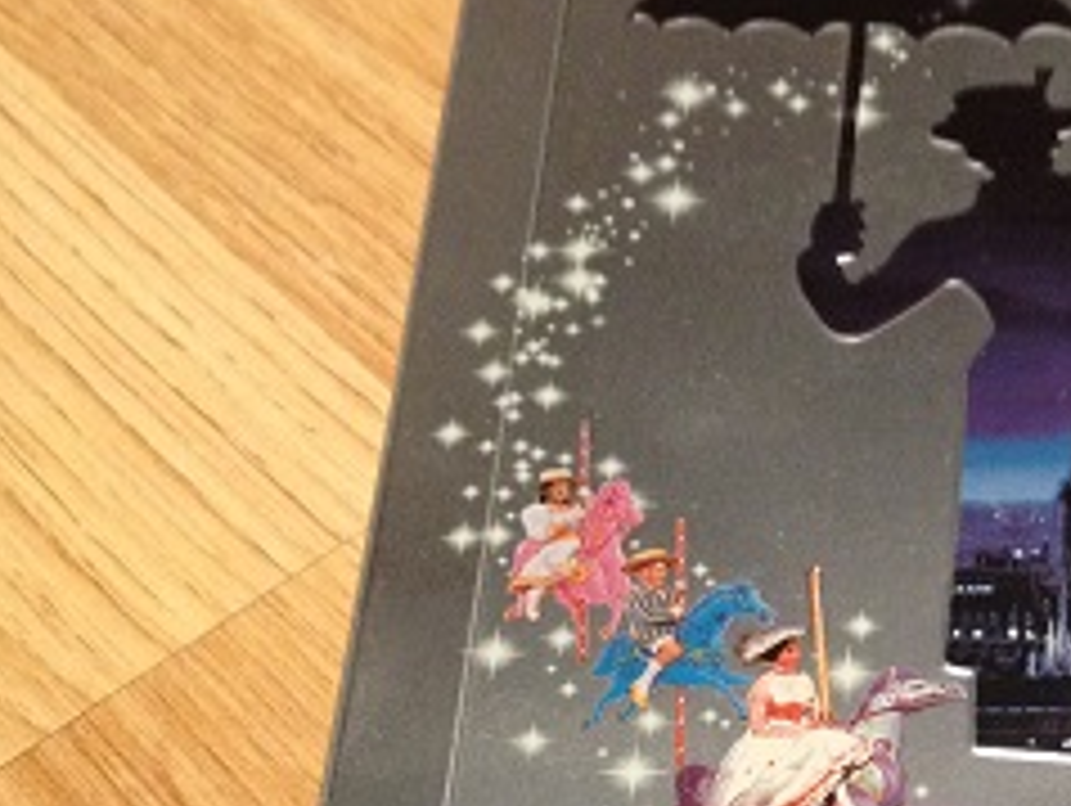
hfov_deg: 19.9
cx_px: 1197
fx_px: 2911
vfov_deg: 15.6
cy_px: 666
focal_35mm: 94
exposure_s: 1/20
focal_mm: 4.28
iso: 200
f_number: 2.4
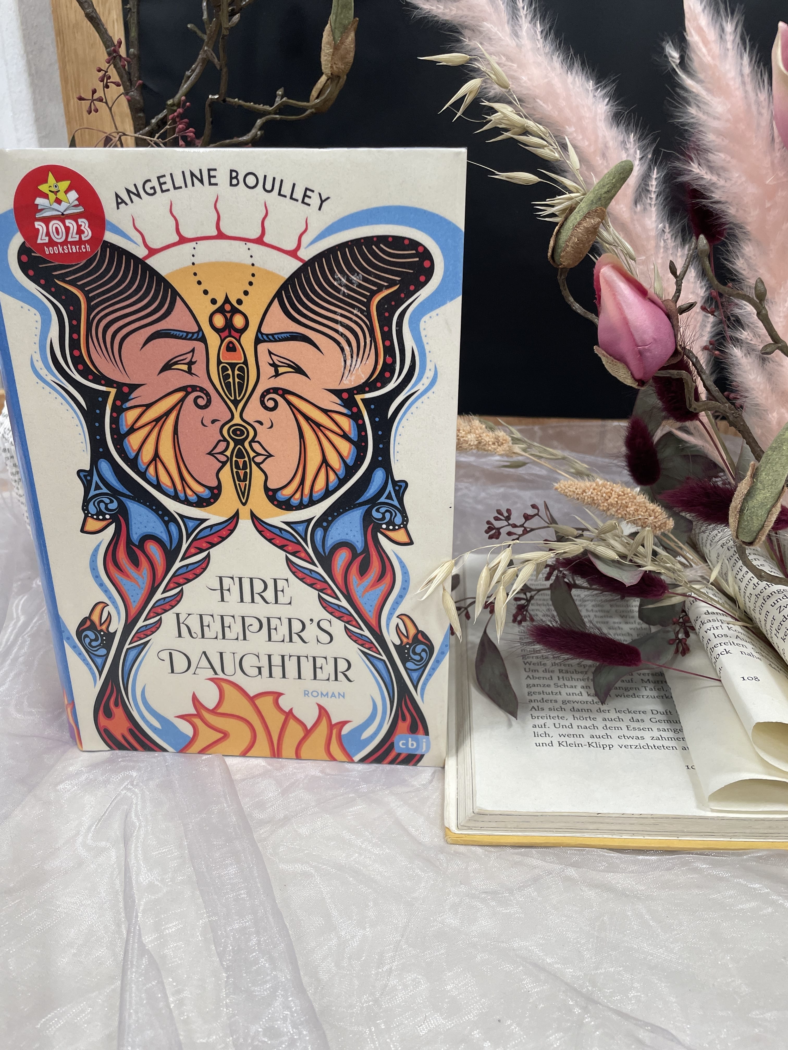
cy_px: 525
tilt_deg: -23.1
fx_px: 789
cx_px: 394
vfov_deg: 67.3
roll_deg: +1.1
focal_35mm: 26
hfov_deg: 53.1
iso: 100
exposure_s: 1/118
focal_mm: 4.2
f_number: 1.6
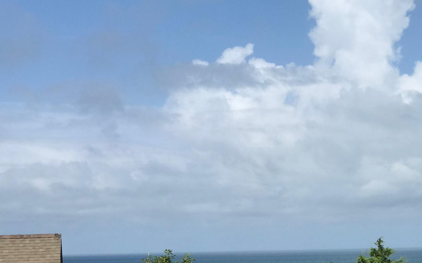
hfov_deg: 19.7
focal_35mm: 104
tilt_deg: +2.5
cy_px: 204
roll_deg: +0.5
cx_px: 361
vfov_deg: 12.5
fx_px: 1196
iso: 20
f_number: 2.8
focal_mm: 6.6
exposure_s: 1/1473
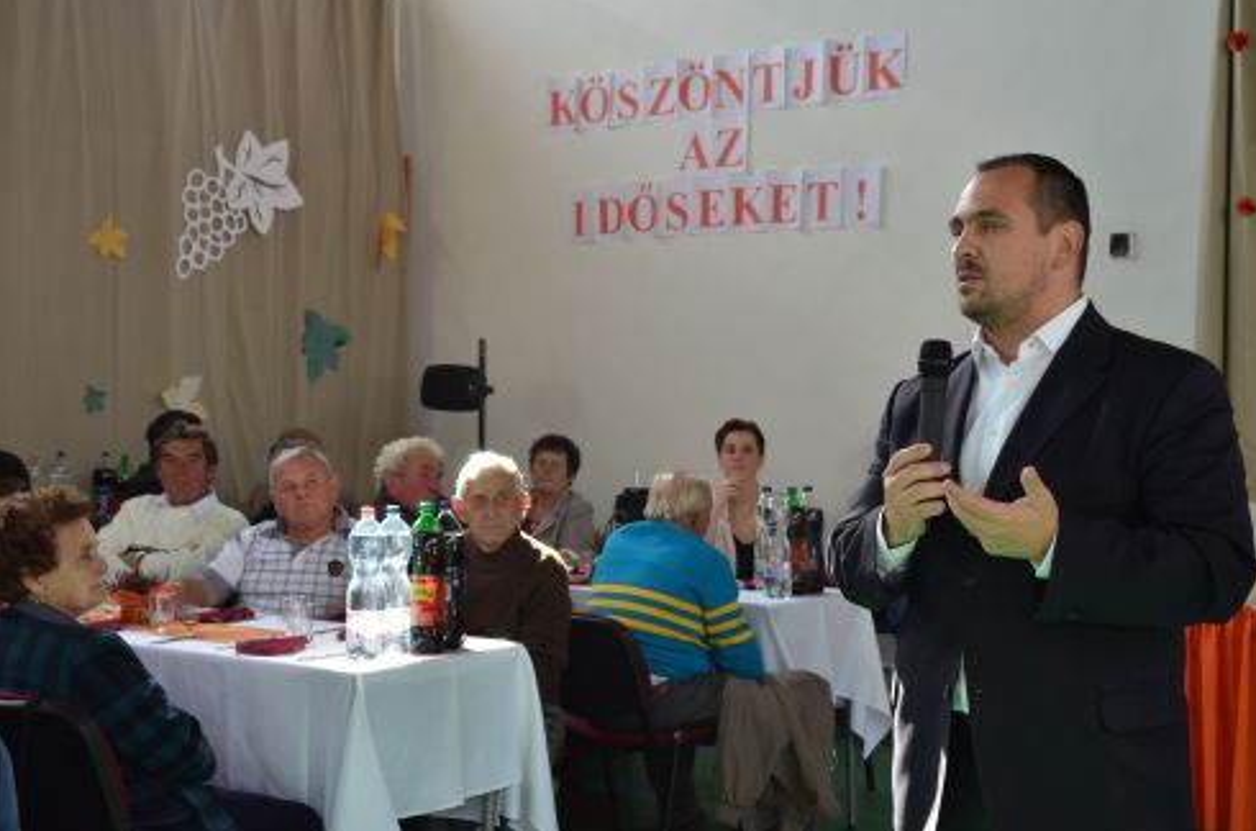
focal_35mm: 49
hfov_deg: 40.4
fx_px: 1705
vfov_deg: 27.4
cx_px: 638
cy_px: 412
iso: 800
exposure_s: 1/200
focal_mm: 32
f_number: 6.3
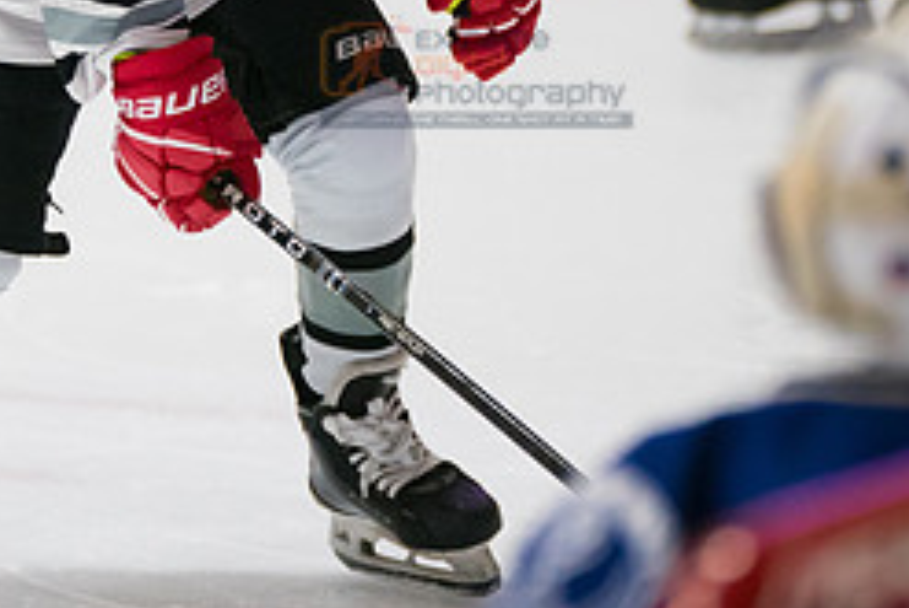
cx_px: 158
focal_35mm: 574
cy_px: -139
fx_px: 14501
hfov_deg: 3.6
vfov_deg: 2.4
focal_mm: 186
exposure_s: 1/1250
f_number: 2.8
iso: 3200
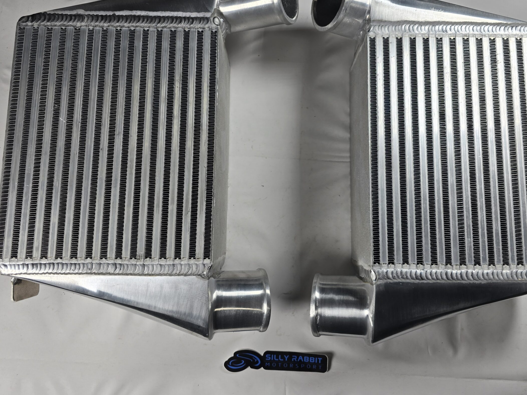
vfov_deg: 49.6
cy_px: 167
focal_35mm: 28
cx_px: 284
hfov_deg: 63.4
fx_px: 426
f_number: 1.7
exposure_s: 1/180
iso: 32
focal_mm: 6.3
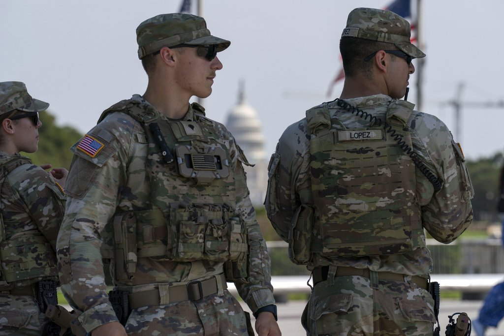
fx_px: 2800
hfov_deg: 10.3
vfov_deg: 6.9
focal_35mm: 200
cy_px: 168
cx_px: 252
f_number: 8
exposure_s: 1/800
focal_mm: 200
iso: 80
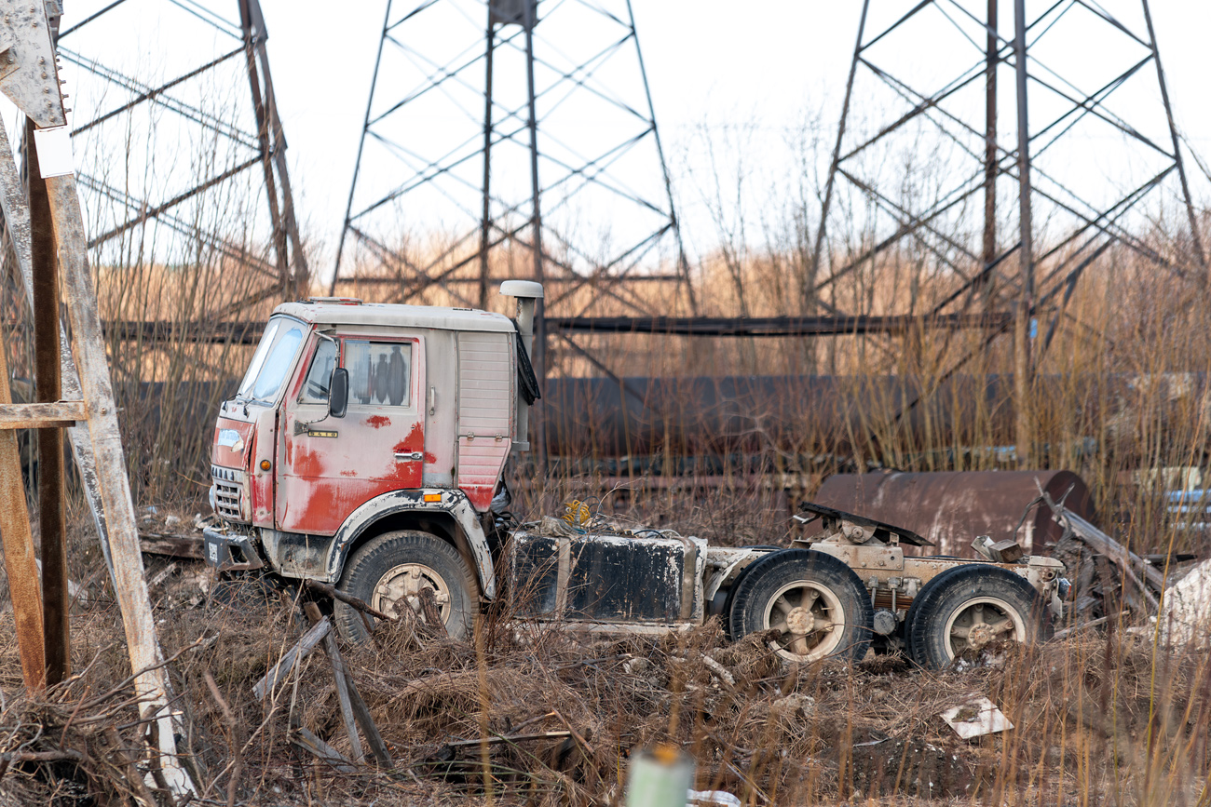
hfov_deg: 4.1
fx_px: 16820
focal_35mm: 500
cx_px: 606
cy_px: 404
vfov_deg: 2.8
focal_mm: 500
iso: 200
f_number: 7.1
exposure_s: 1/640
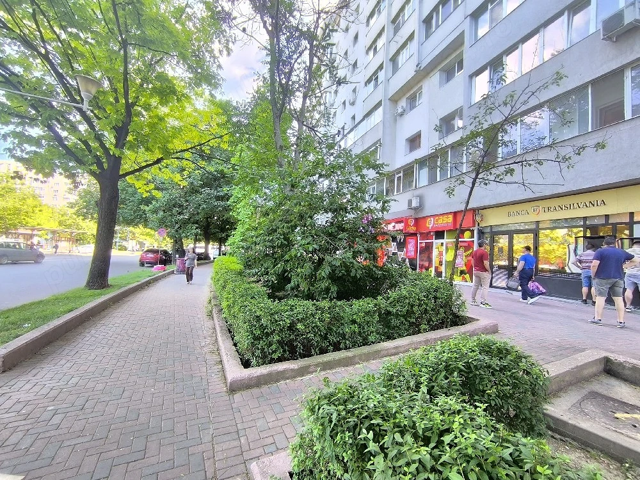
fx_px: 296
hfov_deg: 94.5
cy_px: 240
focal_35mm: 16
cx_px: 320
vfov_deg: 78.1
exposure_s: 1/101
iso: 100
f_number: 2.2
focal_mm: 1.65
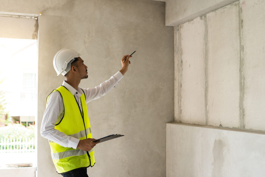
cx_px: 132
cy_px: 88
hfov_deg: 43.6
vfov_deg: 29.9
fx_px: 331
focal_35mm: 45
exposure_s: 1/160
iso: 160
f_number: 2.8
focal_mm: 30
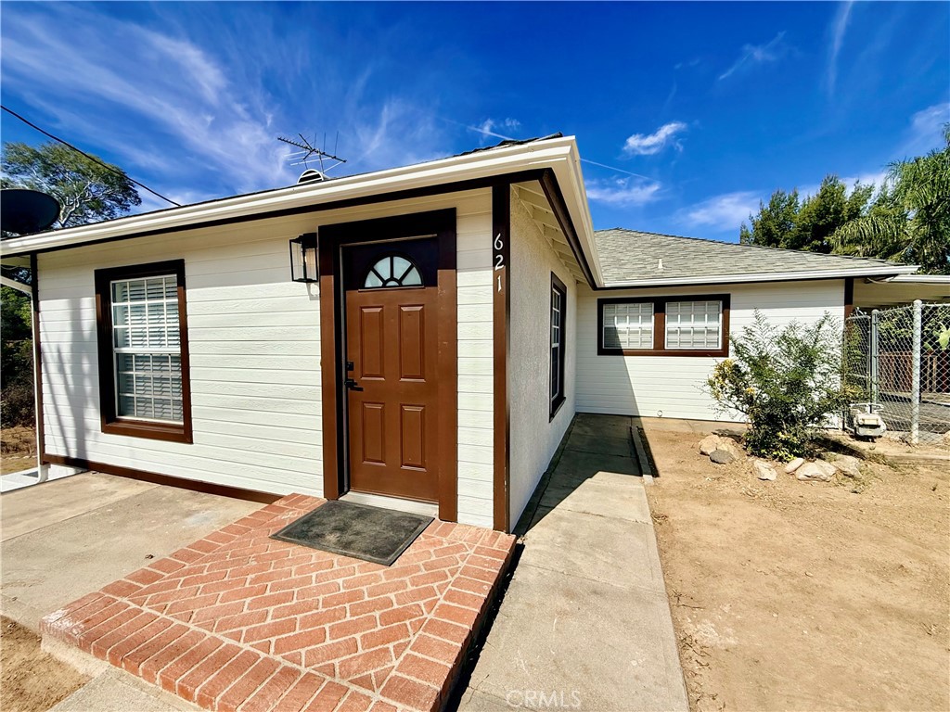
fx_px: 384
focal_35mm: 14
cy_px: 356
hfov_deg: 102.1
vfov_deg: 85.7
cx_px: 475
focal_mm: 2.22
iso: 50
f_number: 2.2
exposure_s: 1/4425
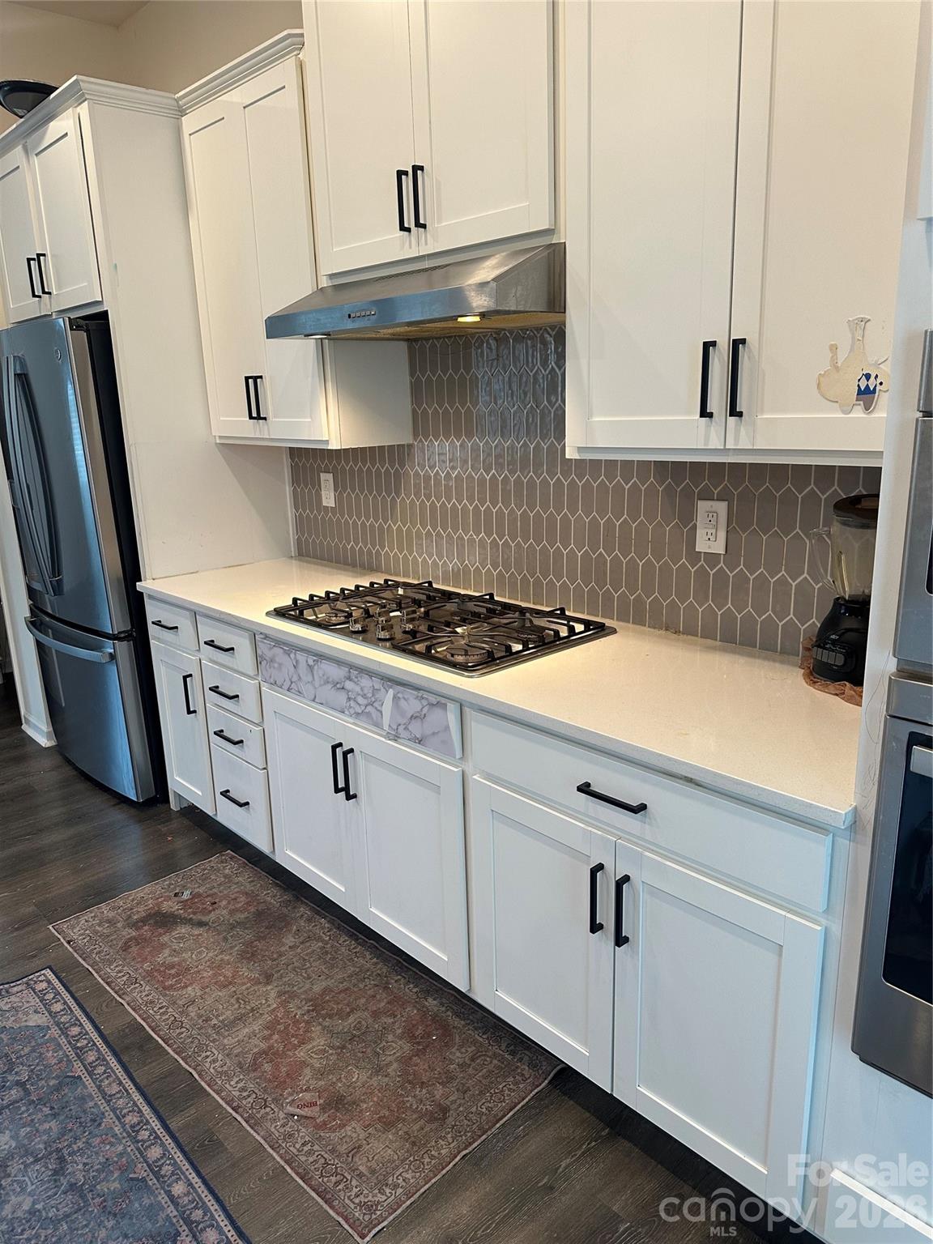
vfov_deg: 71.6
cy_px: 622
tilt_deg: -14.2
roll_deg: +1.8
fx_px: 862
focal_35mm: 24
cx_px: 466
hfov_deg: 56.8
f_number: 1.78
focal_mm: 6.86
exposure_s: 1/120
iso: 200
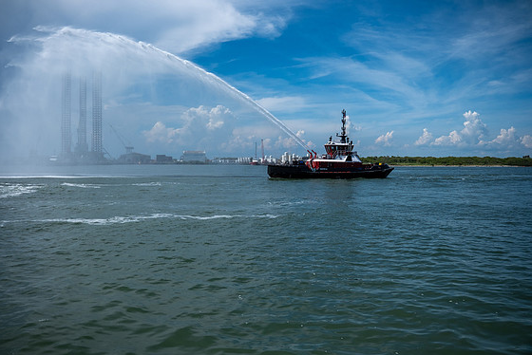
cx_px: 258
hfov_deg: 63.6
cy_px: 176
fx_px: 429
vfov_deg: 45.0
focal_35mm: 29
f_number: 4
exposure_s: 1/4700
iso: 160
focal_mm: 18.4
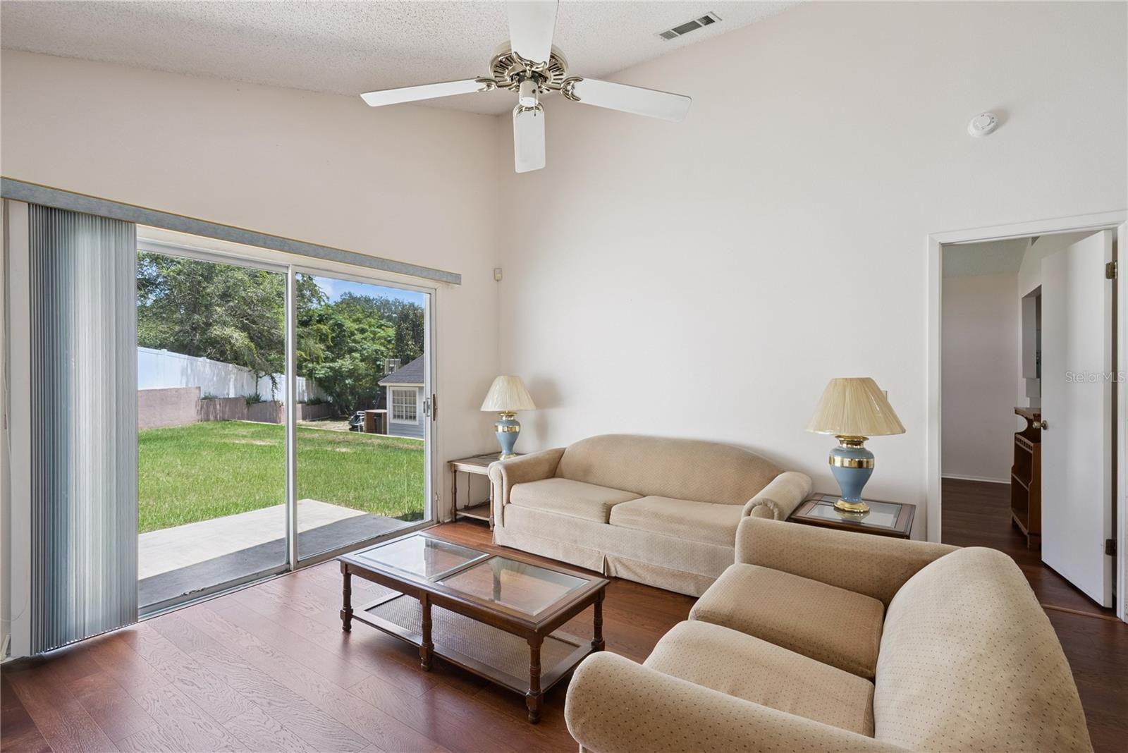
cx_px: 564
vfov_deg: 73.8
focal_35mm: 16
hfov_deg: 96.7
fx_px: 501
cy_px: 376
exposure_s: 1/50
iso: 320
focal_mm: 16
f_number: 9
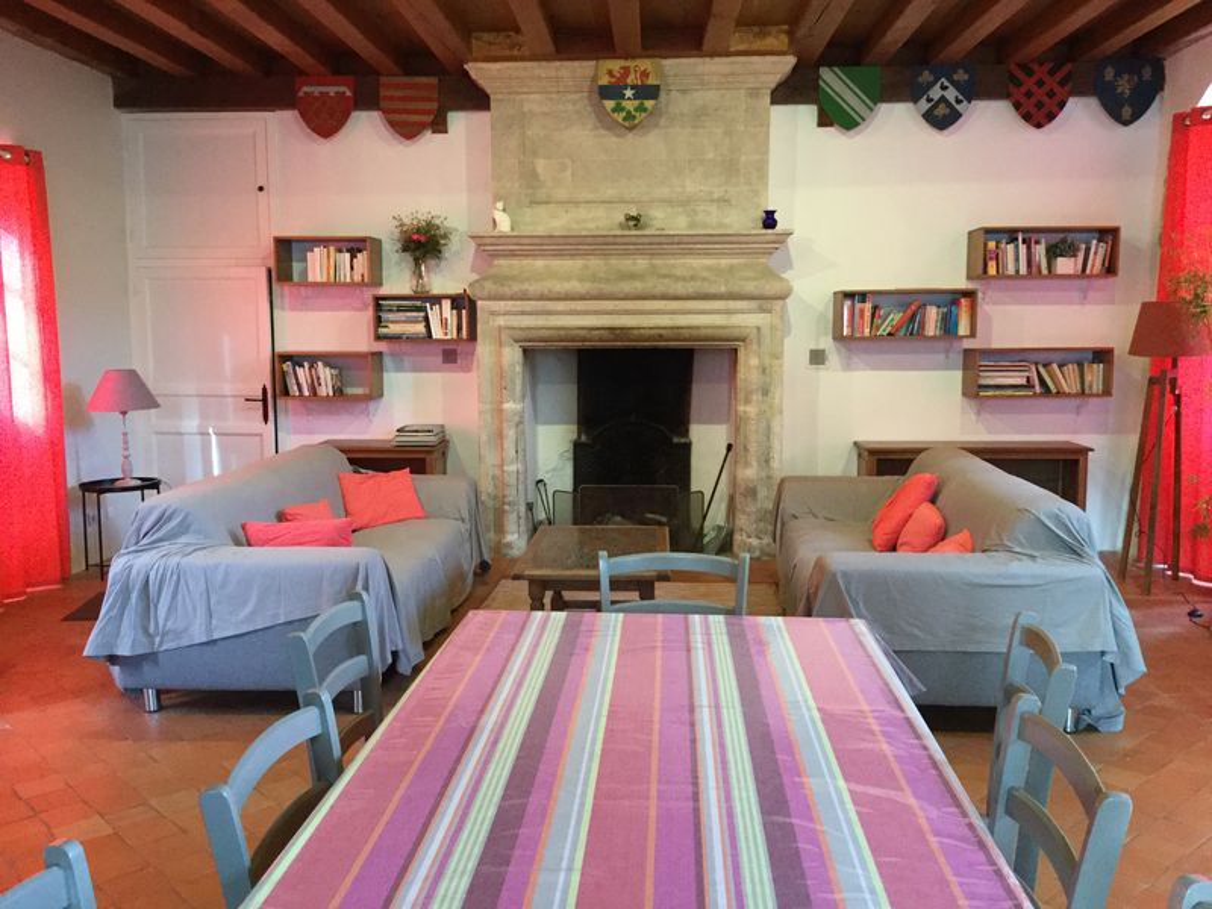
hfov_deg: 58.4
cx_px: 606
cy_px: 454
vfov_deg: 45.4
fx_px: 1085
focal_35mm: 31
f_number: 2.4
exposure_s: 1/25
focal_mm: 3.3
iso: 200
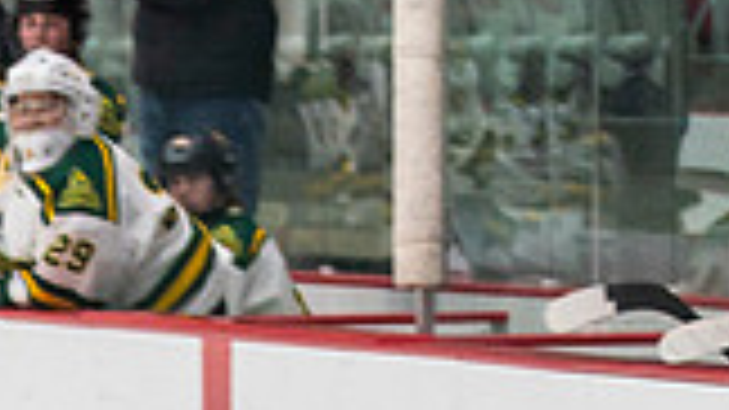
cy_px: 911
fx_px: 12483
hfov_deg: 3.3
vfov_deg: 1.9
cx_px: -492
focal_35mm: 646
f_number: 2.8
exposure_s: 1/640
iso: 800
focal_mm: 105
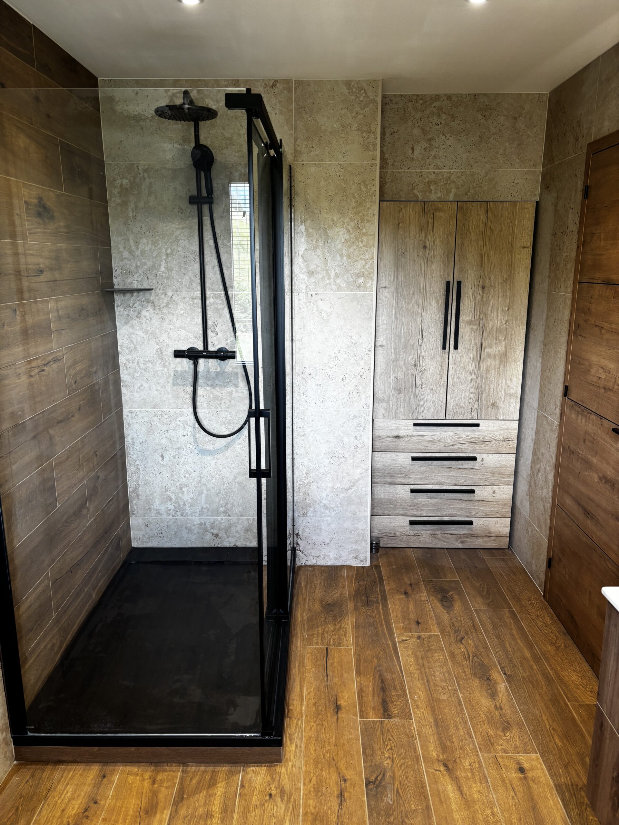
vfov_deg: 67.3
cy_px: 412
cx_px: 310
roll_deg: -1.3
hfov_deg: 53.1
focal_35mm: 26
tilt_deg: -15.0
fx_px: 620
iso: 125
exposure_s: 1/50
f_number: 1.6
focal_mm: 5.96
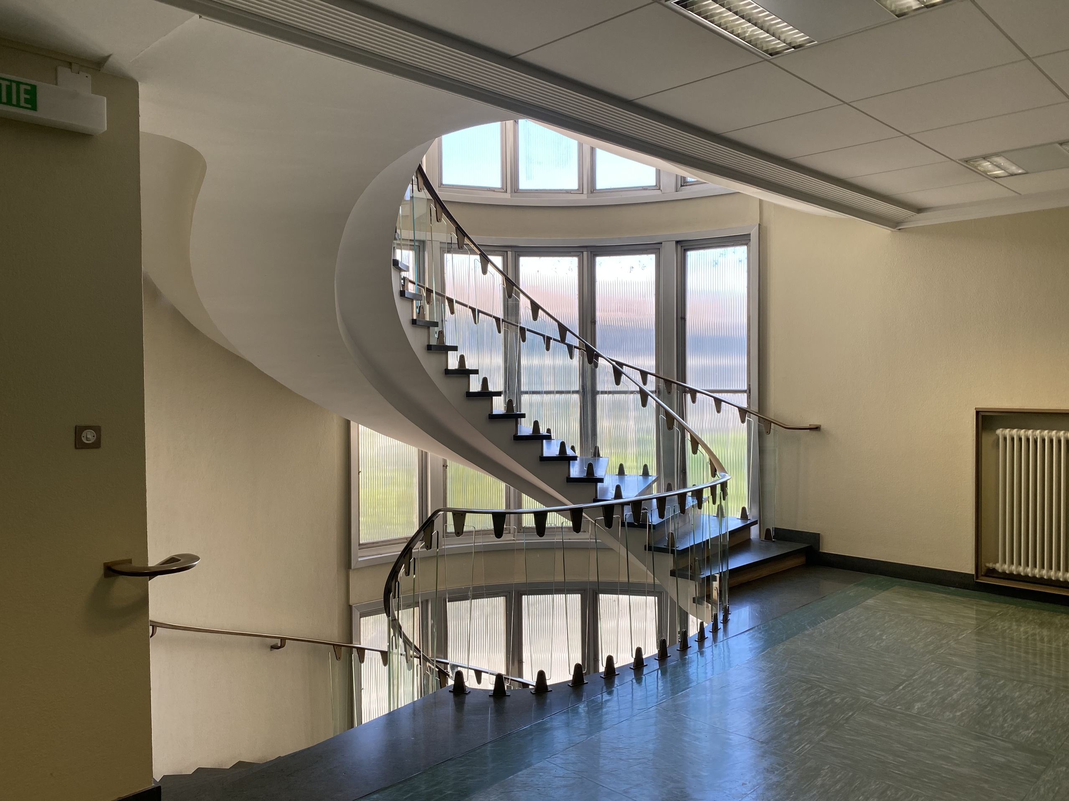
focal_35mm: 26
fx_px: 803
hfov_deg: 67.3
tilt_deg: -2.4
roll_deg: +1.0
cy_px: 400
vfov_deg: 53.1
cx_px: 534
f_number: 1.8
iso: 32
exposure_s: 1/159
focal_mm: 4.25
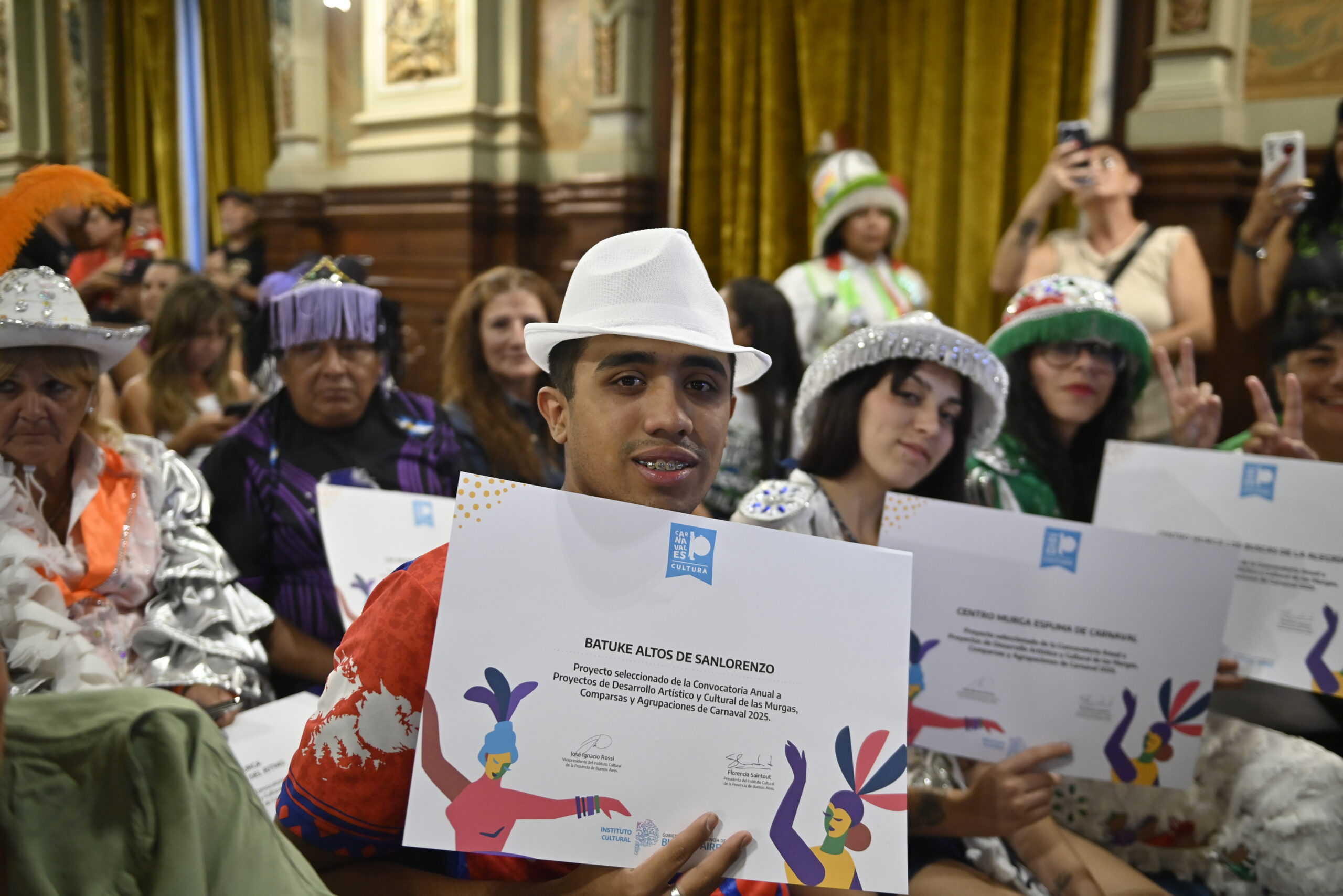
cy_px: 448
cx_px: 672
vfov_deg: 41.1
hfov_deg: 58.7
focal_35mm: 32
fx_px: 1194
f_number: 3.2
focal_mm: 32
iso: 2000
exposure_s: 1/200
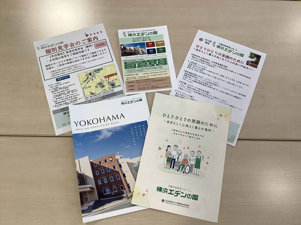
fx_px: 270
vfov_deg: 45.4
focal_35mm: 31
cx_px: 150
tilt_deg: -73.0
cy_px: 112
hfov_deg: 58.4
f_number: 2.4
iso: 64
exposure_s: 1/100
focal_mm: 3.3
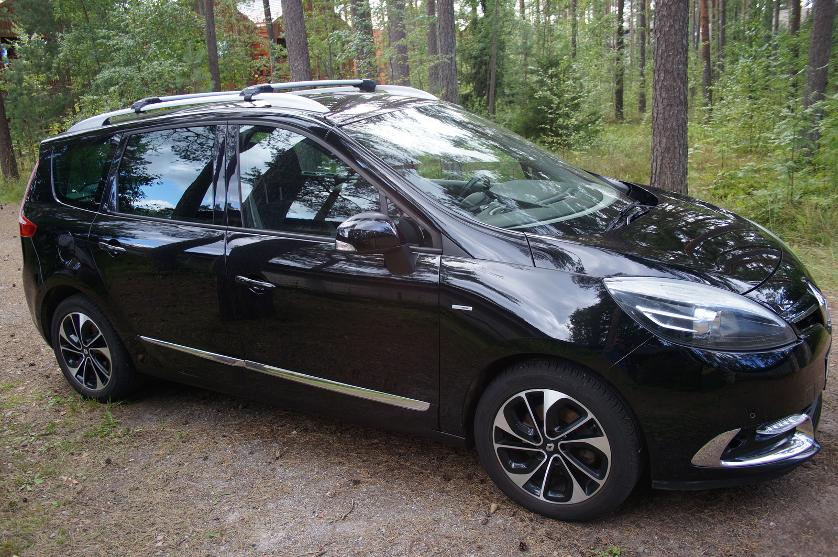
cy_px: 278
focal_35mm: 32
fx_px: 732
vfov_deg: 41.6
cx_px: 419
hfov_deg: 59.5
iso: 125
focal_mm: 21
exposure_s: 1/60
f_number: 4
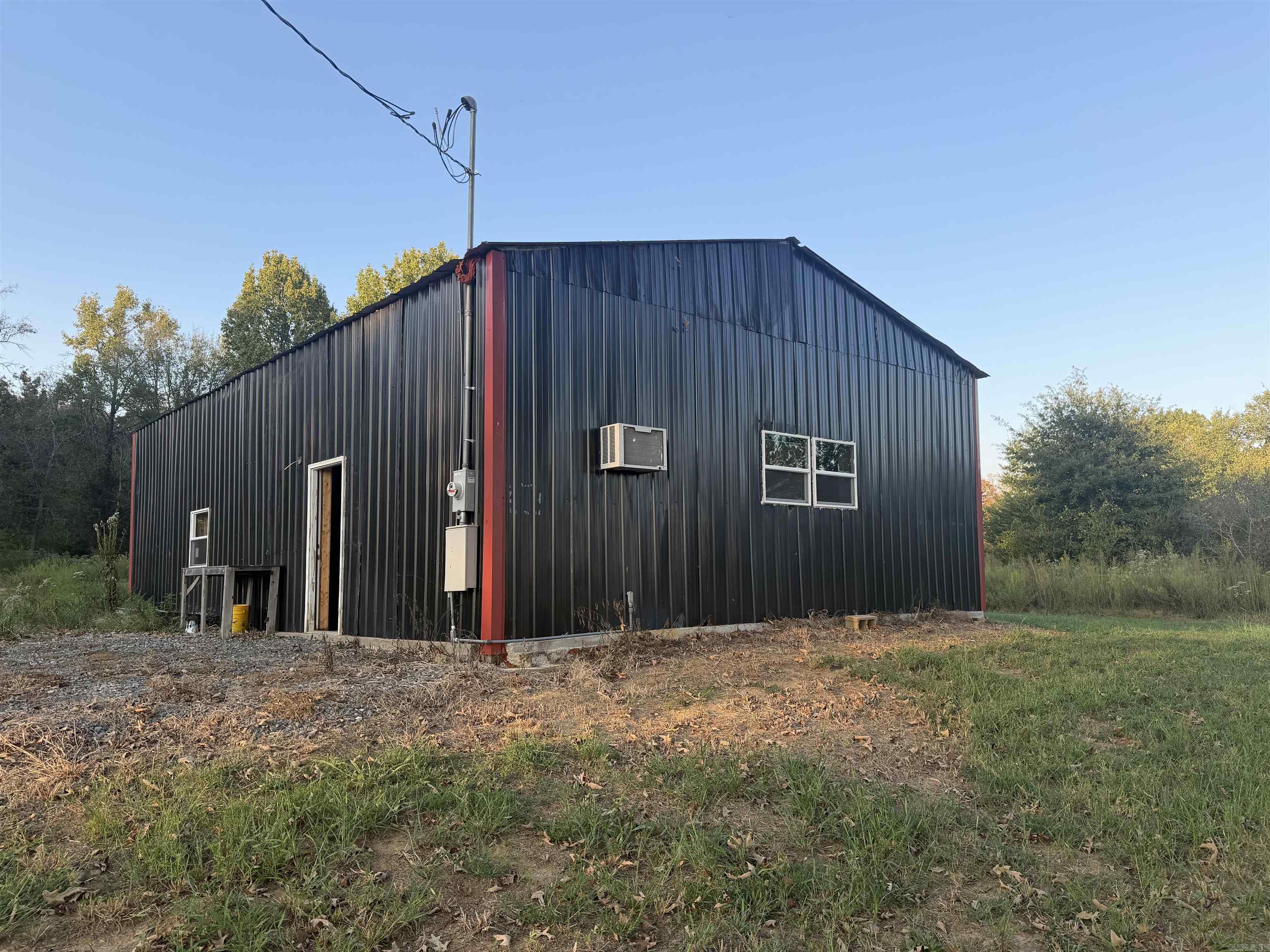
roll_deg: +1.3
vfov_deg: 56.8
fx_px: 881
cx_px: 635
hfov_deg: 71.6
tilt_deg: +6.4
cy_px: 476
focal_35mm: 24
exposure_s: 1/831
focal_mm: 6.76
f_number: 1.78
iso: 80
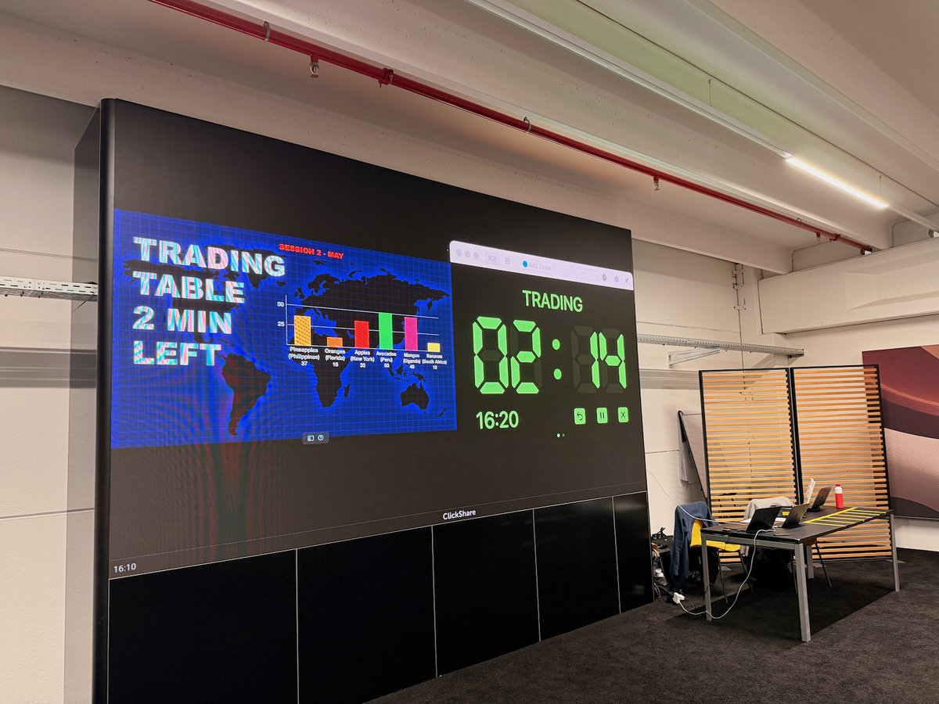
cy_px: 352
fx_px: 651
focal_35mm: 24
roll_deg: +2.6
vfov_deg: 56.8
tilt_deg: +5.5
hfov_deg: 71.6
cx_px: 470
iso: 320
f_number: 1.78
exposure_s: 1/50
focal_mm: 6.76
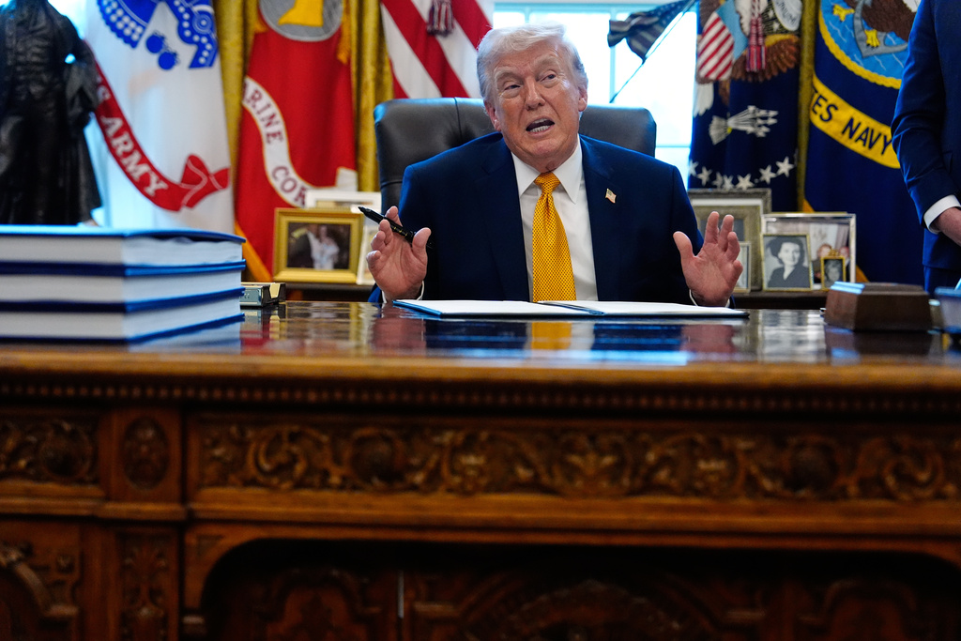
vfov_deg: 27.0
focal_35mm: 50
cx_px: 480
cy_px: 320
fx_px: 1335
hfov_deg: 39.6
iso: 5000
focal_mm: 50
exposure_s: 1/400
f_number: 2.8
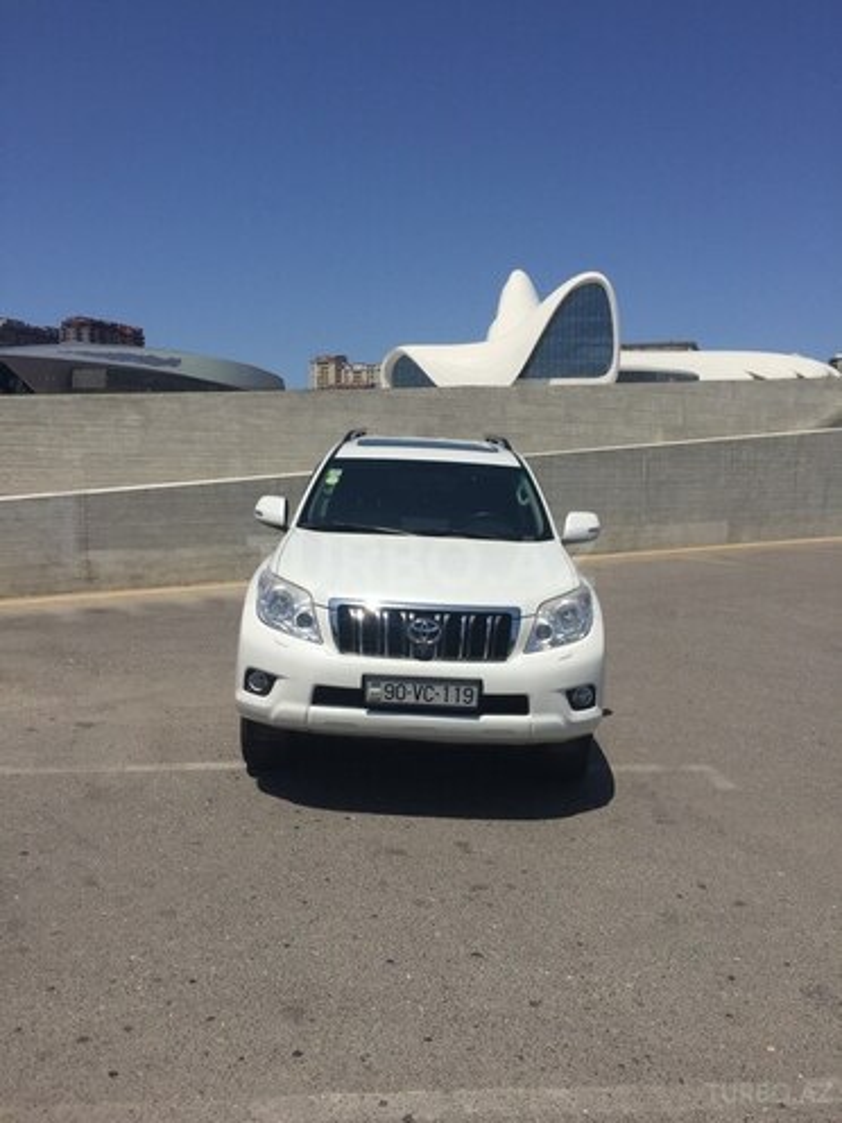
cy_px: 562
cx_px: 421
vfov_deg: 61.7
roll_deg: -1.2
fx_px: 941
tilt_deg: -5.3
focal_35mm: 29
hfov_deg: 48.2
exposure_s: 1/6623
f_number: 2.2
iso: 32
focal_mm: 4.15
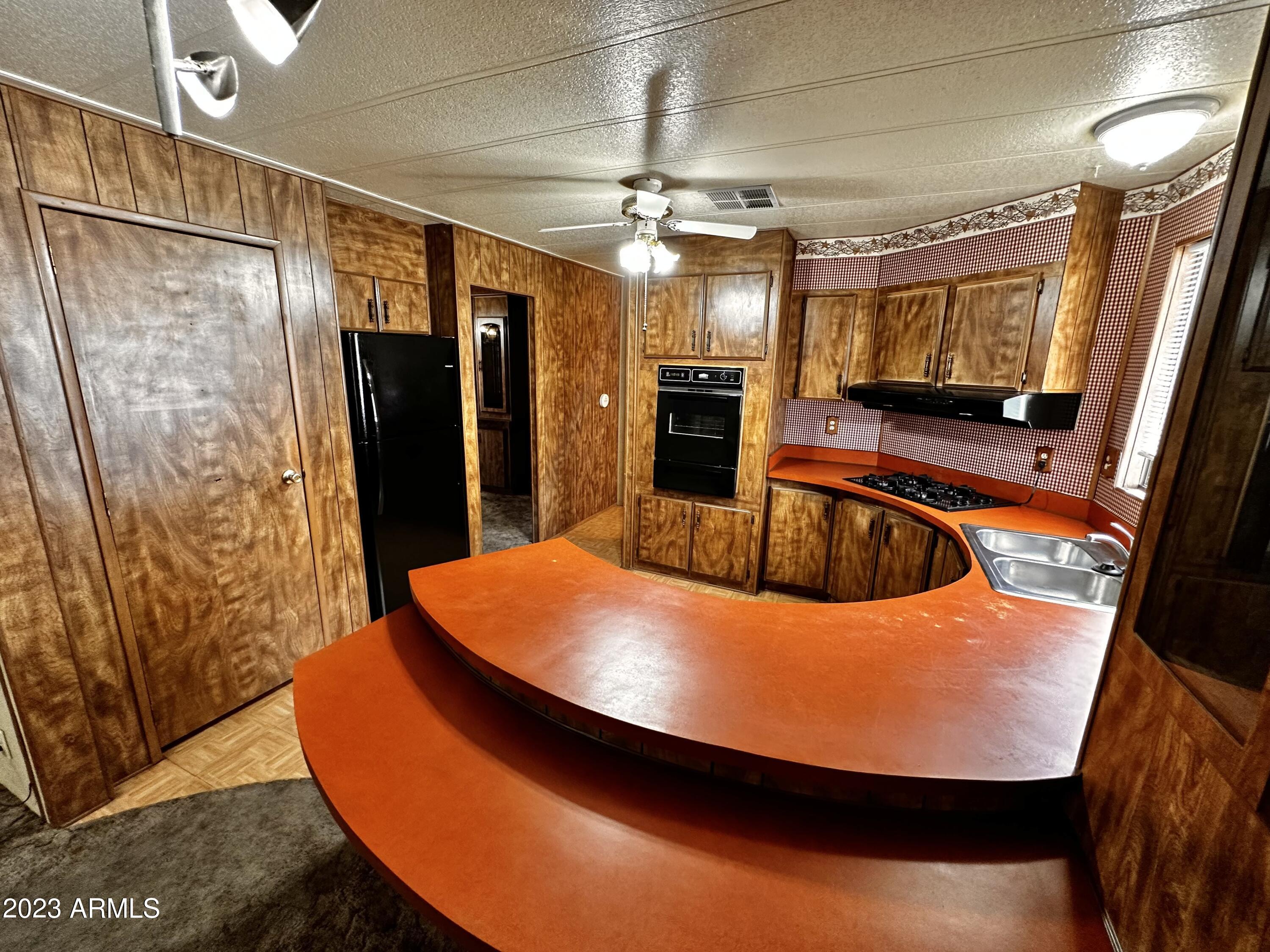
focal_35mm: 14
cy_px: 476
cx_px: 635
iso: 250
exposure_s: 1/60
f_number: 2.2
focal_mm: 2.22
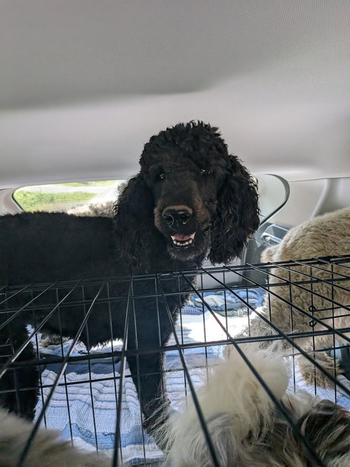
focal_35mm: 24
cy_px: 234
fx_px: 324
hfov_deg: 56.8
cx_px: 175
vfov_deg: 71.6
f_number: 1.7
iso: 56
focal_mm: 4.53
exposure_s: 1/187
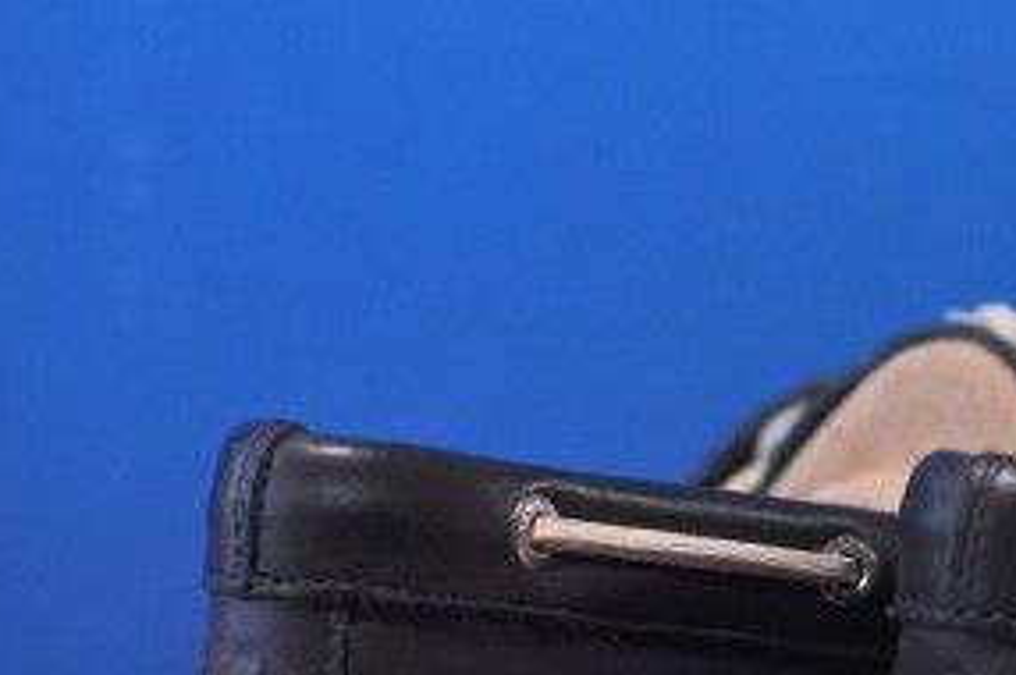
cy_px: 371
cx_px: 1158
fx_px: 5920
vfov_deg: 6.5
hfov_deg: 9.7
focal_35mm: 210
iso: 250
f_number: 2.8
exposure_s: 1/320
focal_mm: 50
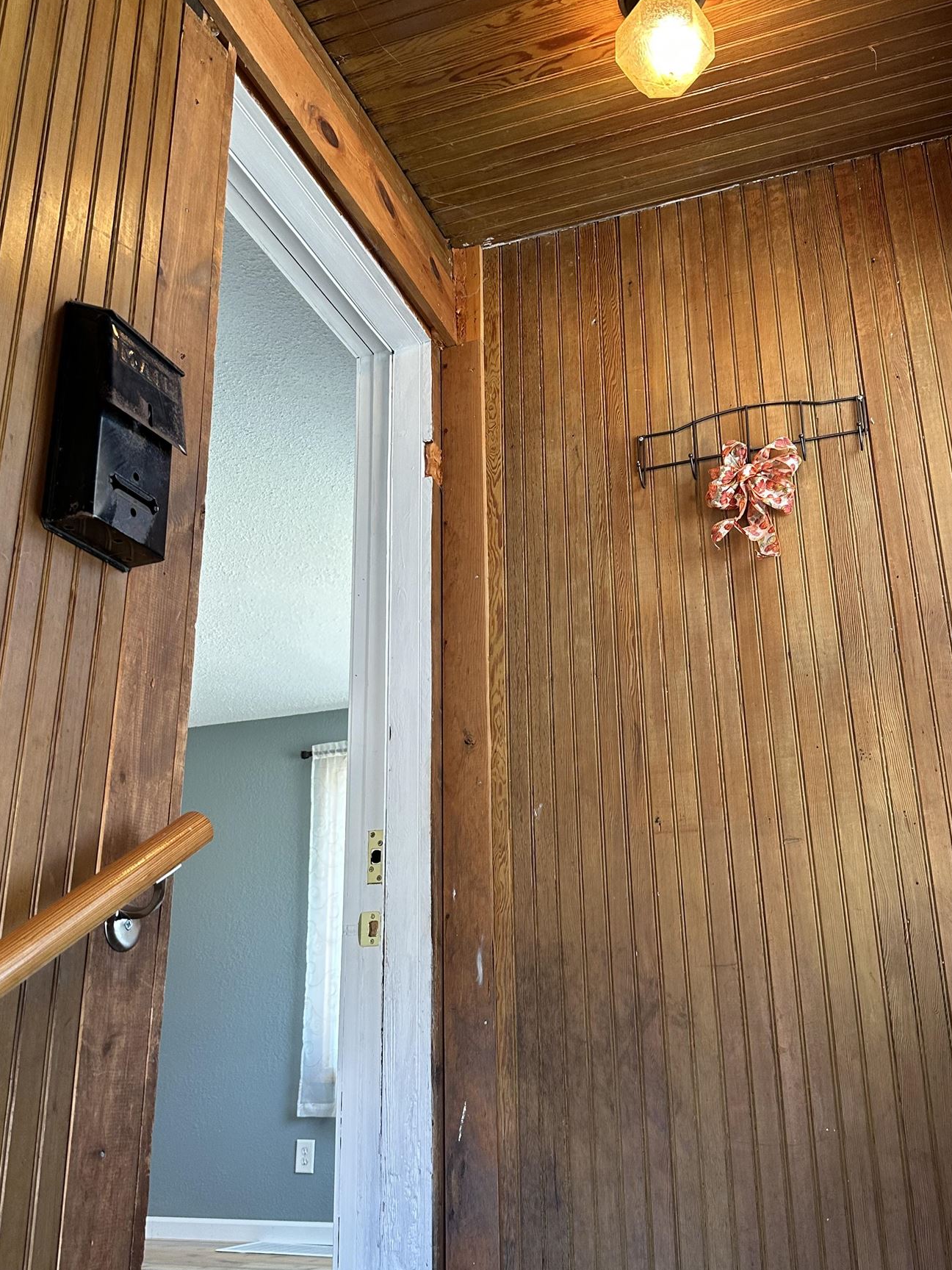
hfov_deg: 44.2
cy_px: 627
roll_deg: -0.5
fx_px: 1173
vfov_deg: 56.8
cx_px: 458
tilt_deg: +20.8
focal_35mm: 32
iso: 160
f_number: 1.78
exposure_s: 1/120
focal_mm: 6.86
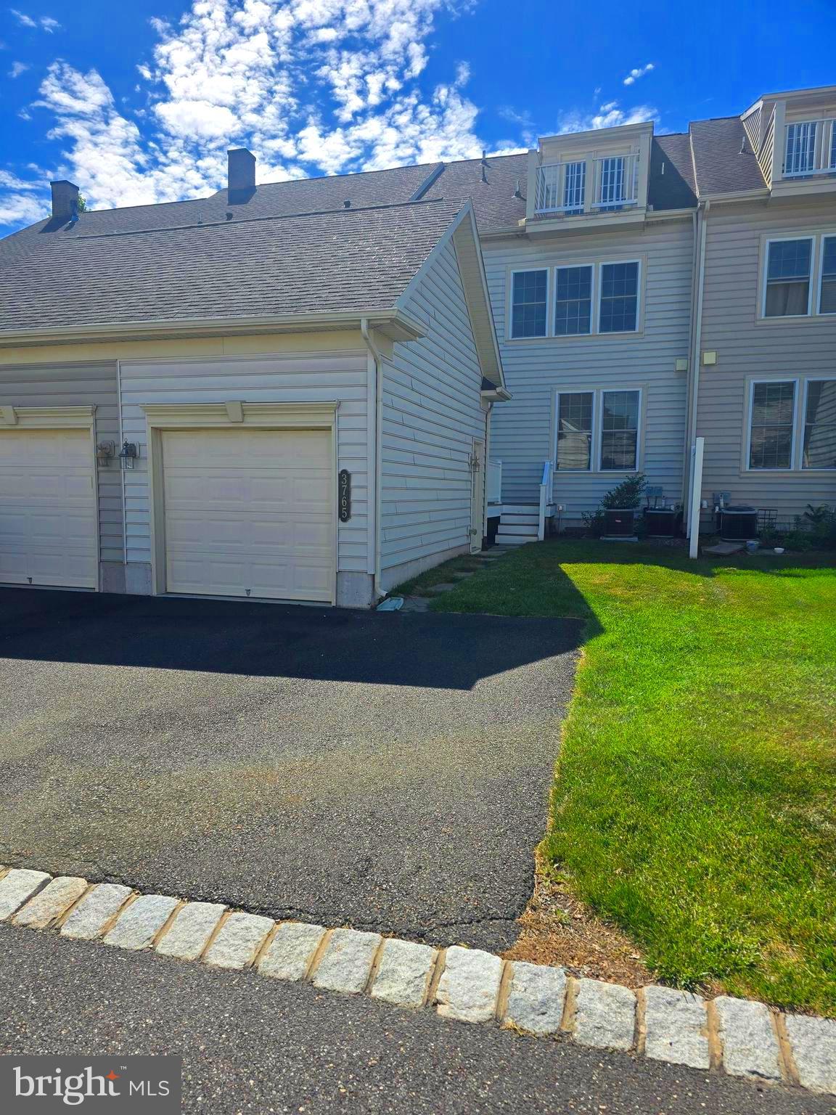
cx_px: 418
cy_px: 558
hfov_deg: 58.9
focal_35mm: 23
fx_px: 741
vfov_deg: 73.9
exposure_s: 1/1262
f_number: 1.7
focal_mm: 6.3
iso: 12
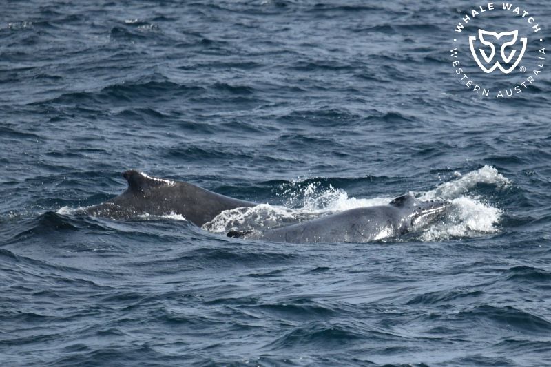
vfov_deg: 2.3
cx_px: 276
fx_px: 9181
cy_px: 184
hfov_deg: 3.4
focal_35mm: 600
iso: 1400
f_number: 6.3
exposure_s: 1/8000
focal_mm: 600
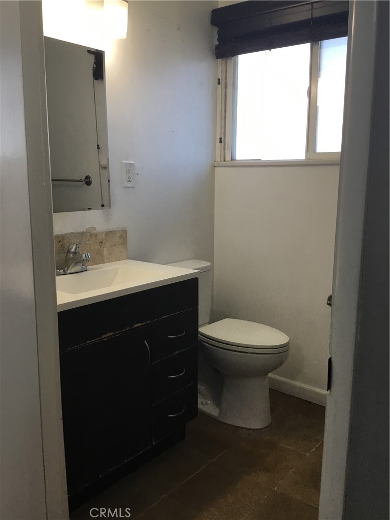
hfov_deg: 45.4
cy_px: 260
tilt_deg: -8.8
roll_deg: +1.0
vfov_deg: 58.4
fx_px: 466
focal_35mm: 31
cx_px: 195
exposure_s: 1/40
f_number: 2.4
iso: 32
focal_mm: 3.3
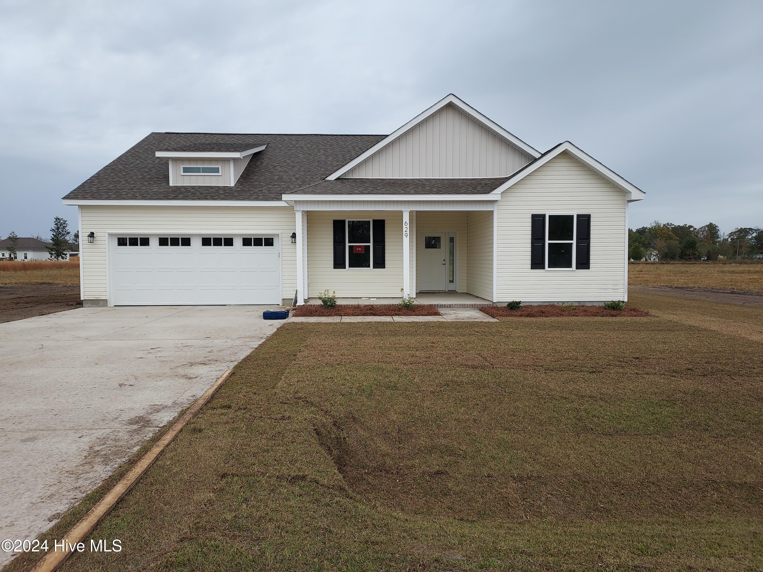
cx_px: 382
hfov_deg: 71.6
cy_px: 286
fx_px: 529
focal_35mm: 24
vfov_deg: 56.8
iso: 40
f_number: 1.8
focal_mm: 4.6
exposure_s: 1/409
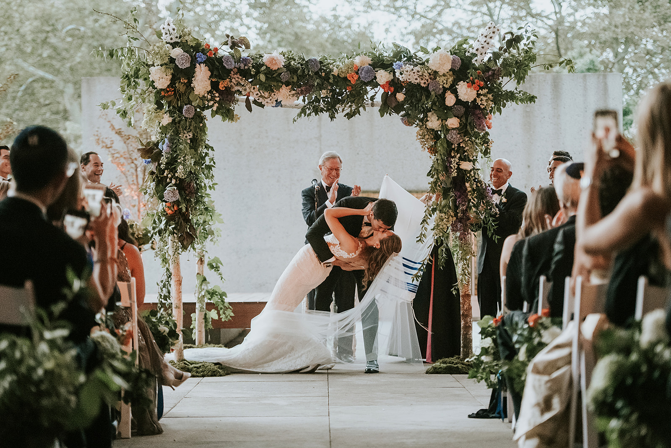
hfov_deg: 20.0
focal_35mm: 102
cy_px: 224
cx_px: 336
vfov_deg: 13.4
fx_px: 1903
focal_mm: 100
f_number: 2.8
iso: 5000
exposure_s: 1/640
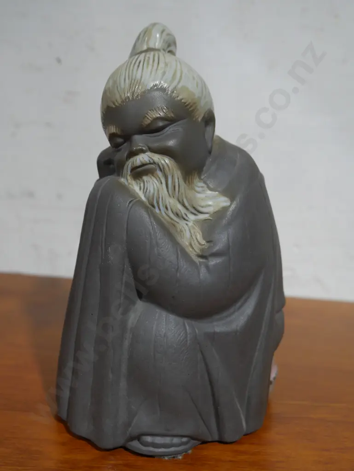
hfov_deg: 30.3
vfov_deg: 39.6
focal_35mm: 48
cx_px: 177
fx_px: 654
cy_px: 236
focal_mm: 24
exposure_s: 1/60
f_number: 5.2
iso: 800
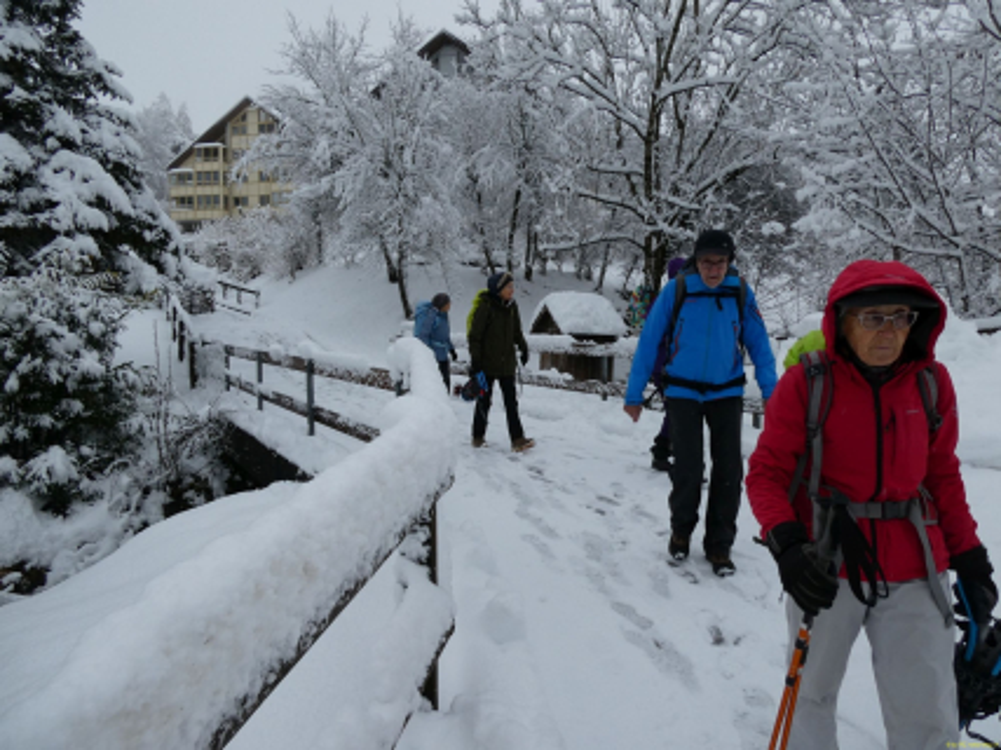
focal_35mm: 24
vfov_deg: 56.8
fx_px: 694
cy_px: 375
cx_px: 500
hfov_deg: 71.6
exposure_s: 1/250
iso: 80
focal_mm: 4.3
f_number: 3.3
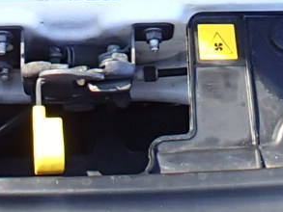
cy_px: -371
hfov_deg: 12.0
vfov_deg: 8.0
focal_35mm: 164
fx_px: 1341
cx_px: 43
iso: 100
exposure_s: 1/125
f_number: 2.8
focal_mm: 4.5
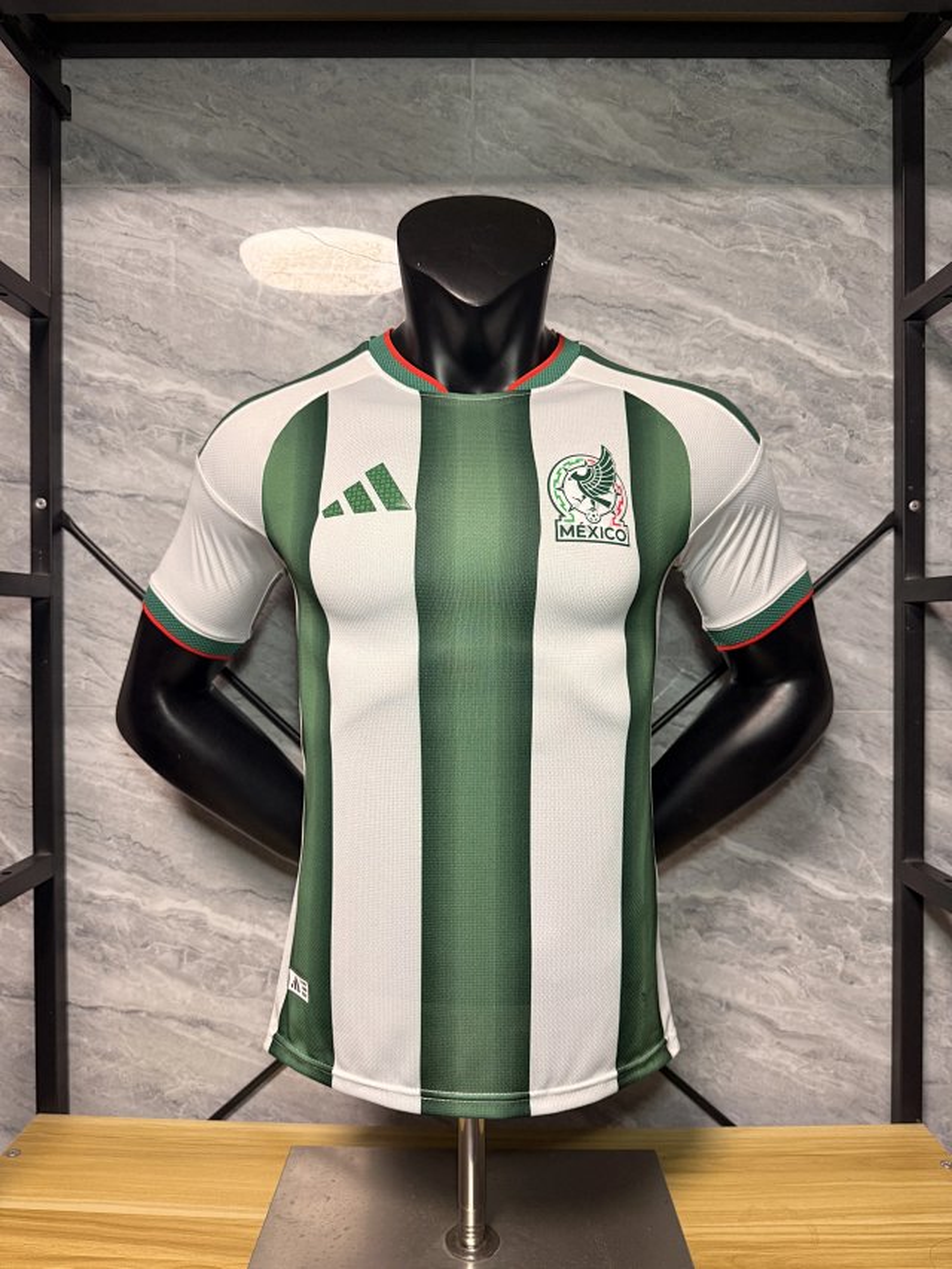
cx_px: 476
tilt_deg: -0.7
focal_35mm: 24
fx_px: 880
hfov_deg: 56.8
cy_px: 634
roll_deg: -0.6
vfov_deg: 71.6
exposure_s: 1/100
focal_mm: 6.76
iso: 200
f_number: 1.78
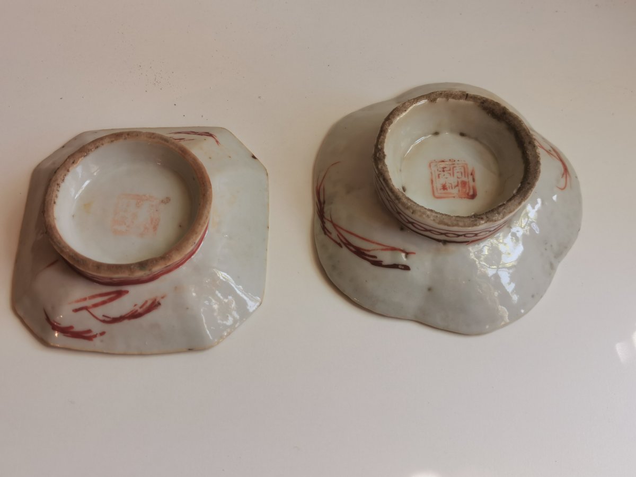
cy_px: 238
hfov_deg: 39.7
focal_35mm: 48
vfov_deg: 30.3
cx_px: 318
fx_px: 882
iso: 50
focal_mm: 5.56
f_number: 1.6
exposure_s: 1/105
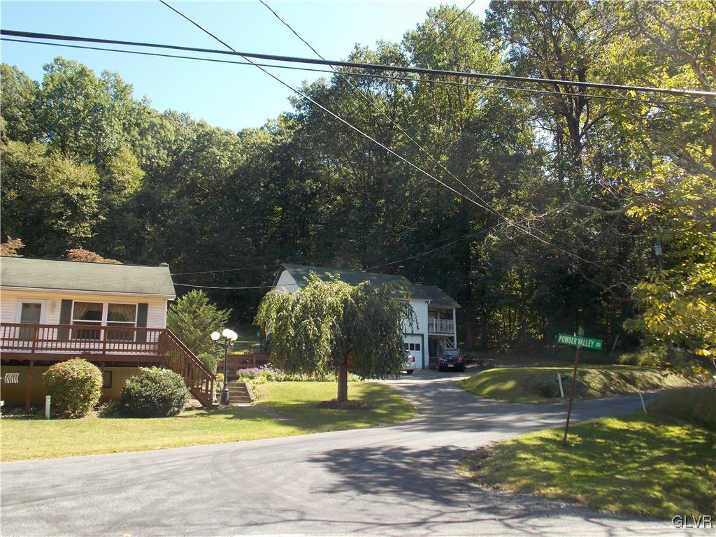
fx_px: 621
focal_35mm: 30
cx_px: 358
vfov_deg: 46.8
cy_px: 268
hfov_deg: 60.0
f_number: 3.3
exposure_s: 1/250
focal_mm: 5.3
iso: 80
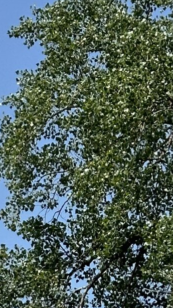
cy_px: 552
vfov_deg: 9.4
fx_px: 1779
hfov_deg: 5.5
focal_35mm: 218
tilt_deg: +7.0
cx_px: -91
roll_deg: -0.4
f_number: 1.78
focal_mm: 6.86
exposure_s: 1/4785
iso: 64
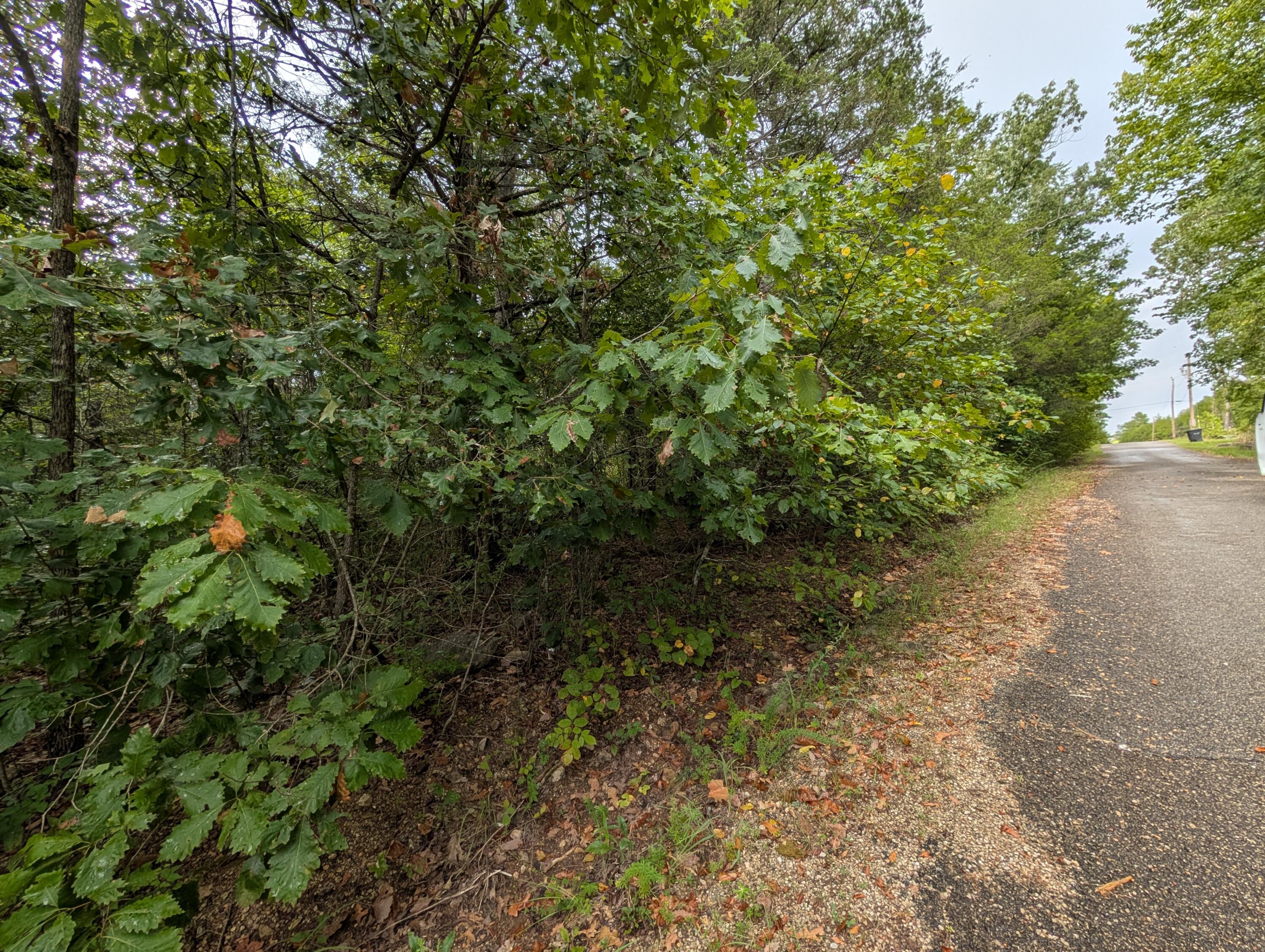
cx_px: 632
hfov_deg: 110.5
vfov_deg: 94.6
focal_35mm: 12
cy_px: 476
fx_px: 439
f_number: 1.7
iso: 40
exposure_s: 1/385
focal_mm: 2.02
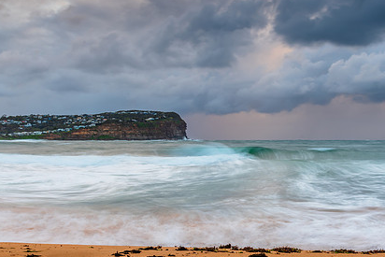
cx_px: 260
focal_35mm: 49
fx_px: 524
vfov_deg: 27.3
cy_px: 76
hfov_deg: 39.8
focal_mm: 32
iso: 31
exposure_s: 1.6
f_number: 13
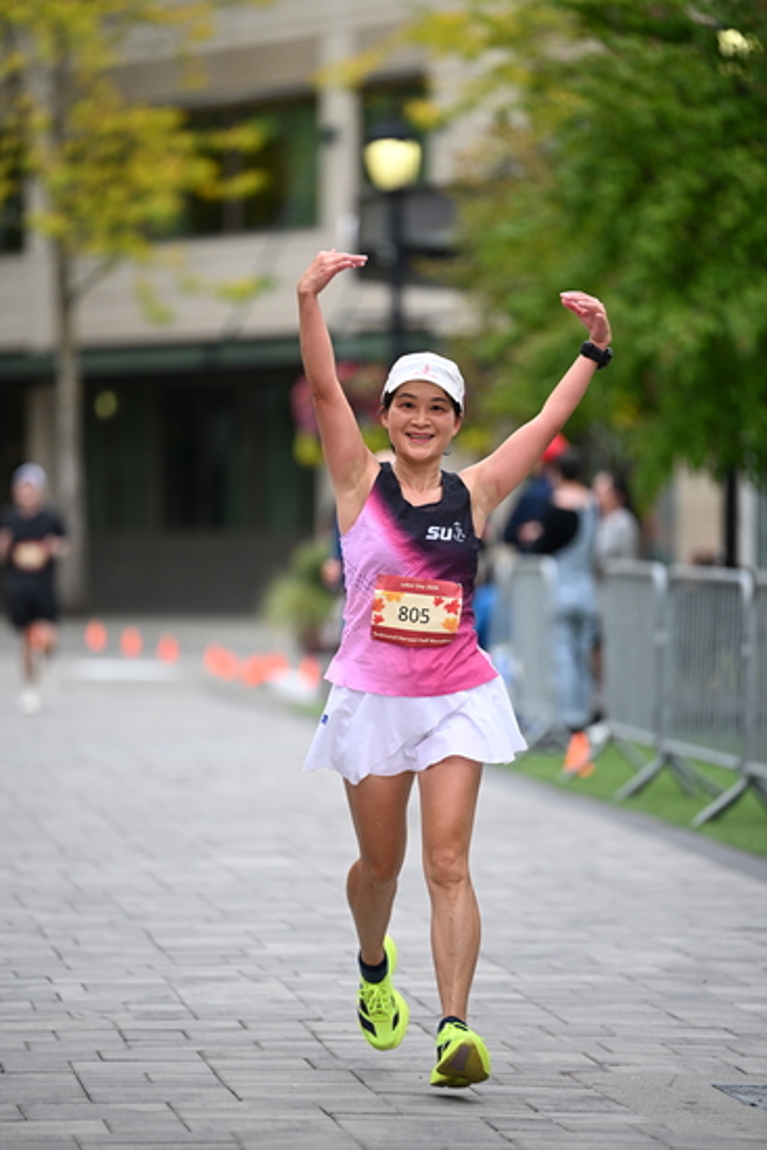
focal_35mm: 200
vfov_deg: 10.3
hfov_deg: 6.9
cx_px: 384
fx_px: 6387
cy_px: 575
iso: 640
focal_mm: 200
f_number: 2.8
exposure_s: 1/2000
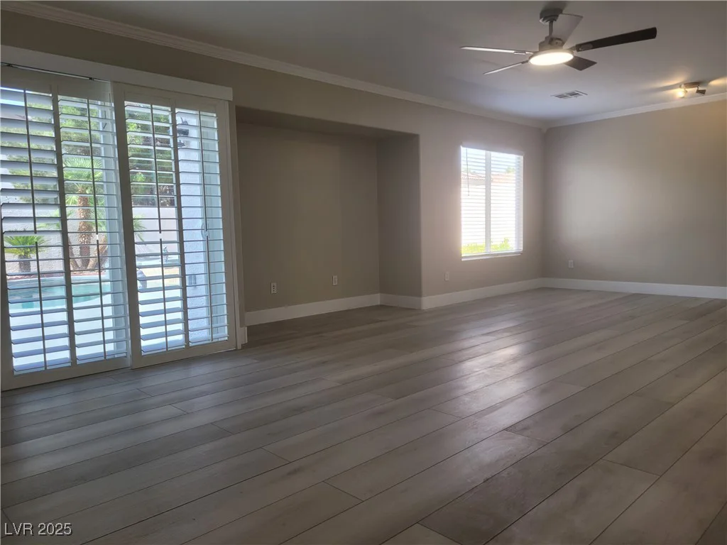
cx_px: 364
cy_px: 272
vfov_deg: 53.1
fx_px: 546
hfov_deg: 67.3
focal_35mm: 26
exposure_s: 1/132
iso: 40
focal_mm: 5.4
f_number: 1.8
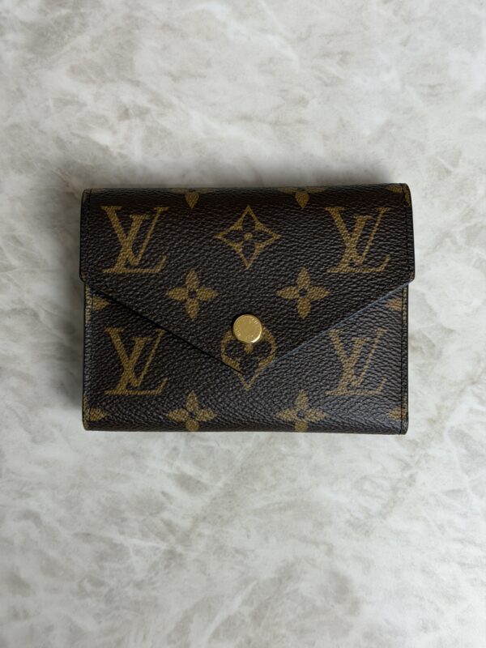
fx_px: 899
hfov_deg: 30.3
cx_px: 243
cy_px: 324
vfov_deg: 39.7
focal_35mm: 48
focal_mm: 6.76
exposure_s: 1/120
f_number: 1.78
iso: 64
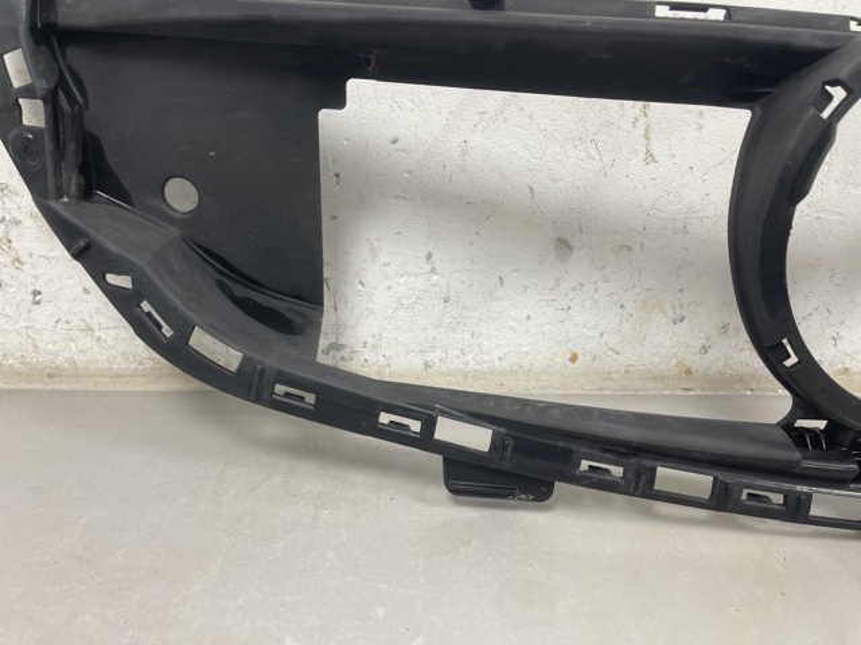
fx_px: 622
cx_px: 430
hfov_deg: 69.4
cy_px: 322
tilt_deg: -21.7
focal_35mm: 25
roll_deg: -1.6
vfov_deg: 54.9
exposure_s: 1/100
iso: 125
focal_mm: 5.1
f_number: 1.6
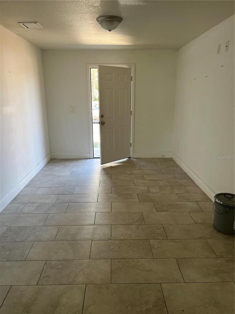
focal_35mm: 26
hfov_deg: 53.1
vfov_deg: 67.3
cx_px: 118
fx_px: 235
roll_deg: +0.9
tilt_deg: -15.2
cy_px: 157
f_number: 1.6
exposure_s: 1/121
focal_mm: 5.1
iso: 125
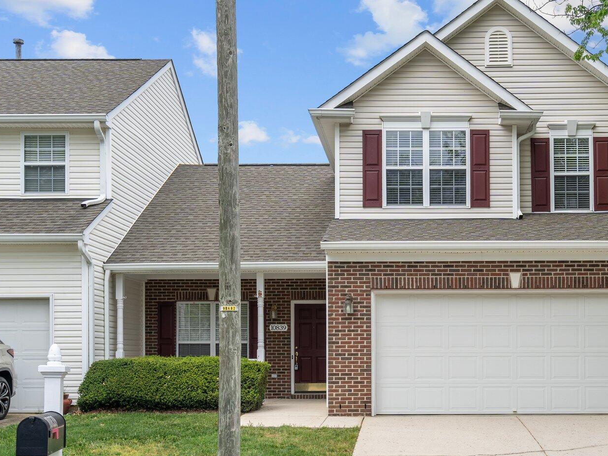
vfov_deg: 31.4
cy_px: 287
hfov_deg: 40.6
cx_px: 417
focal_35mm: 46
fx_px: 808
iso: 100
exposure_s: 1/90
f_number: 5.6
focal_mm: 29
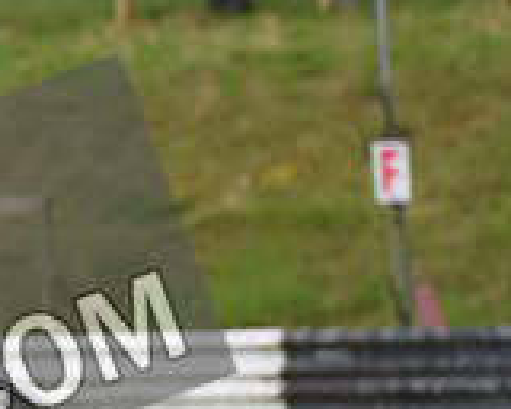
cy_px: 433
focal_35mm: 1365
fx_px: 20644
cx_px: -412
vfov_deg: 1.1
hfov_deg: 1.4
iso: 1600
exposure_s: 1/1000
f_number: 6.3
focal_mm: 400
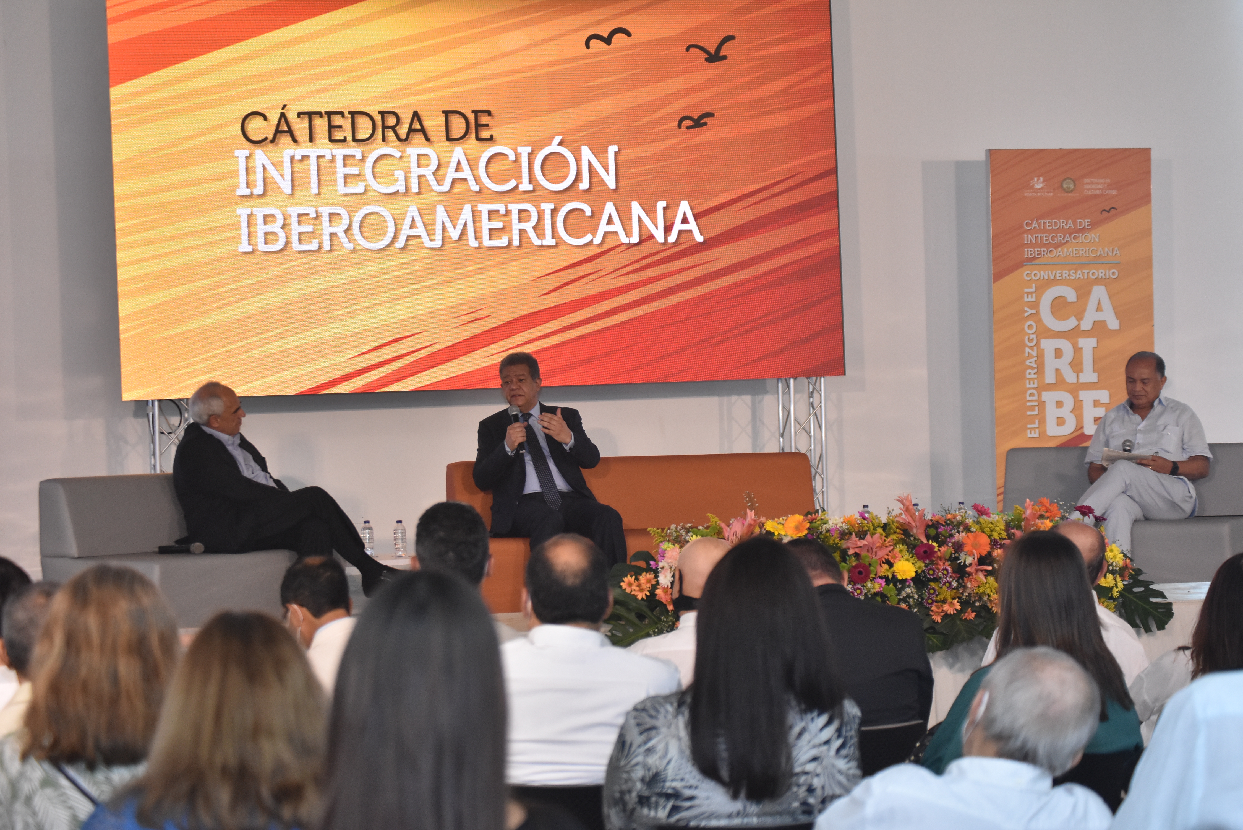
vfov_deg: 14.7
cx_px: 622
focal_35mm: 93
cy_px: 415
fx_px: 3212
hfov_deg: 21.9
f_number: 4.2
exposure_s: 1/125
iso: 1600
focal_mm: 62
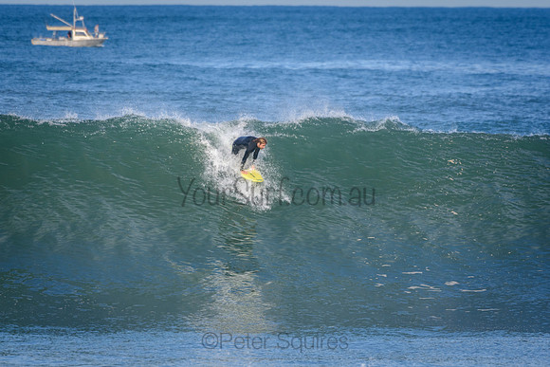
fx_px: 8939
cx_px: 275
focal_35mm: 585
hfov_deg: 3.5
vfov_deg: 2.4
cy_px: 184
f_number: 5.6
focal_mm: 390
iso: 400
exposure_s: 1/2000
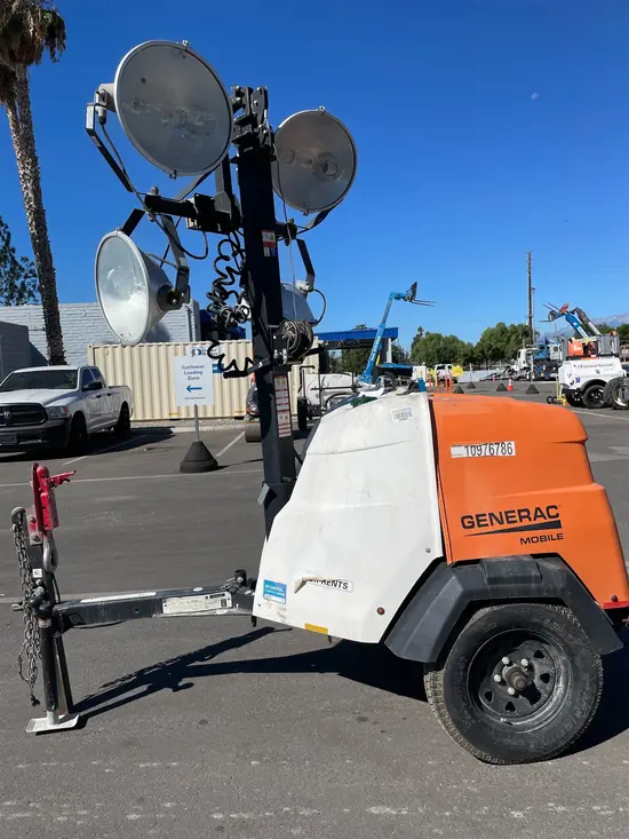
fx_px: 630
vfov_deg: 67.3
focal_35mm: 26
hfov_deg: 53.1
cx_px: 314
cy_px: 420
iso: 50
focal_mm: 4.2
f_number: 1.6
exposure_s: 1/9804
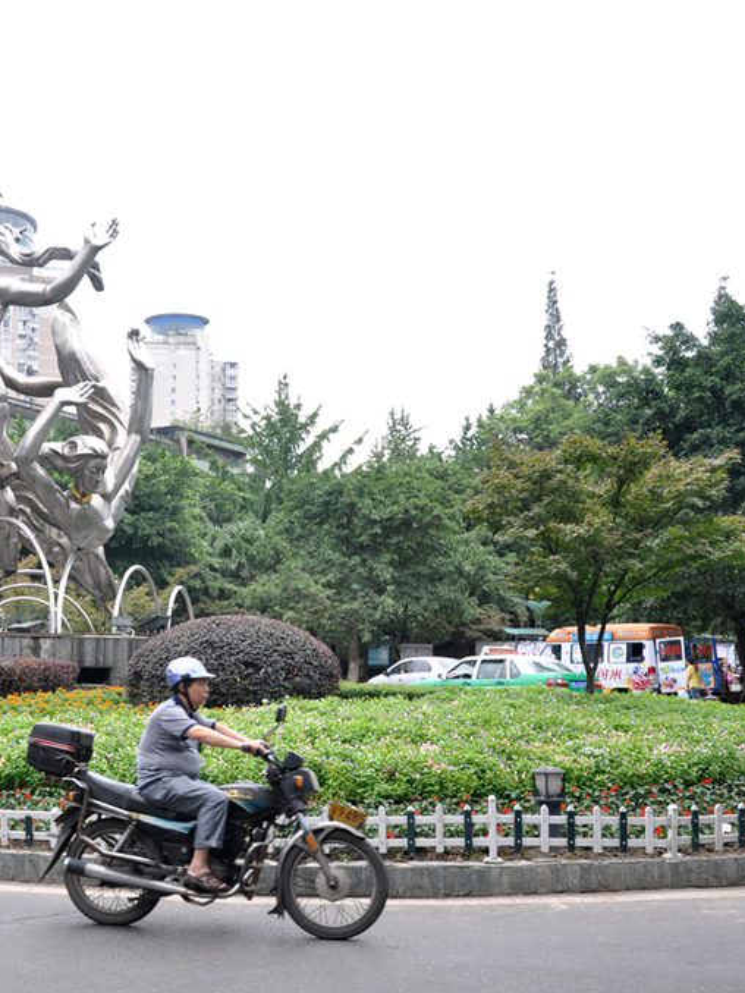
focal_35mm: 46
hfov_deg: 30.9
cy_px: 496
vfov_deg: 41.5
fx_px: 1312
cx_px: 153
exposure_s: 1/250
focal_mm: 21
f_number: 5
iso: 200
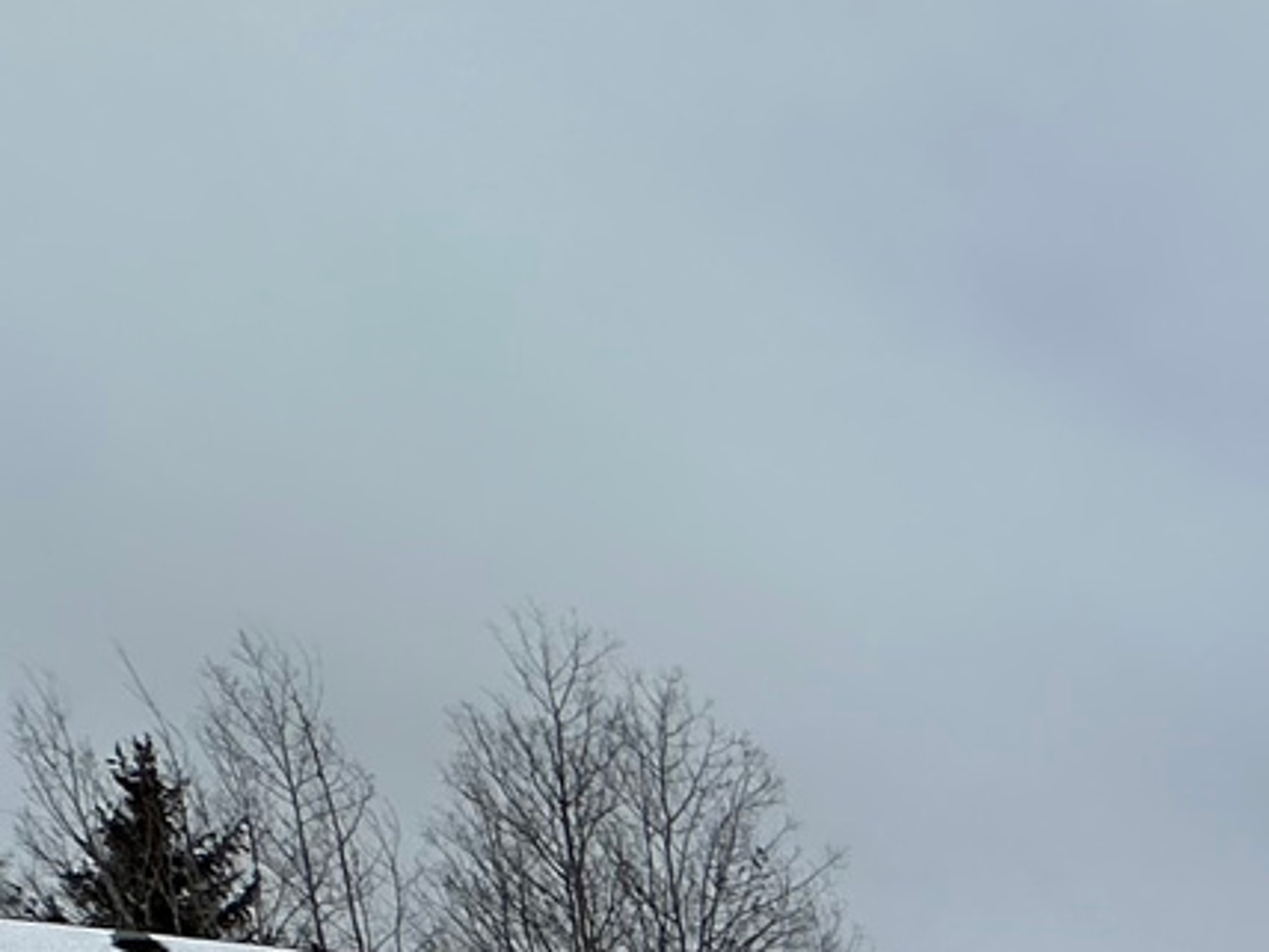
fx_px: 2456
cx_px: 2419
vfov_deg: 16.4
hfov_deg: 19.5
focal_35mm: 67
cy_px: 1934
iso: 40
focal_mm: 2.22
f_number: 2.2
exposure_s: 1/8403
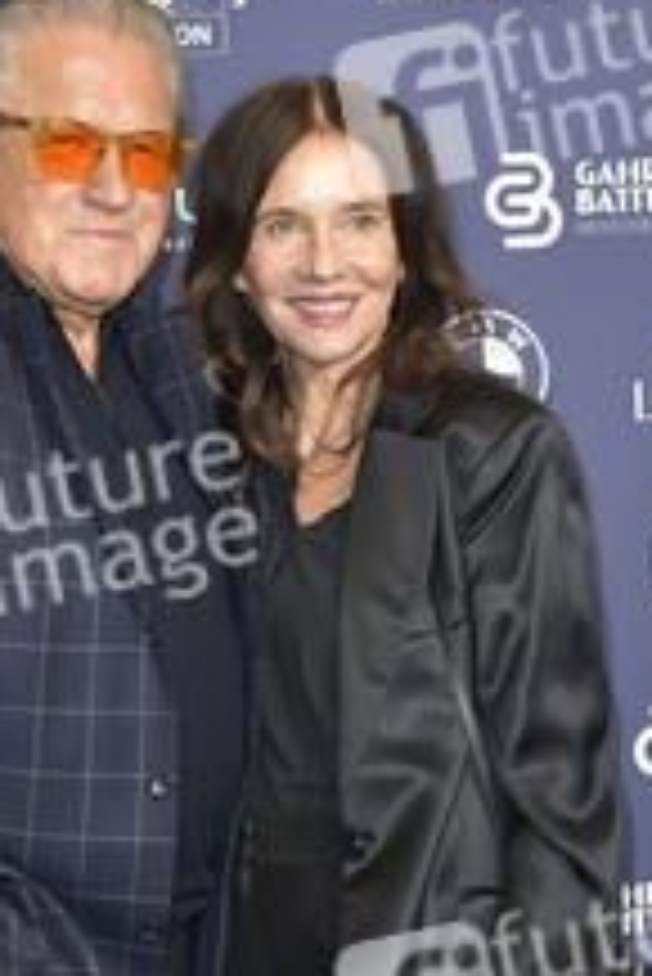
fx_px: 2495
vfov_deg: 21.9
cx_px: 157
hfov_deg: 14.8
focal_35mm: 92
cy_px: 765
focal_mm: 50
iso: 2000
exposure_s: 1/200
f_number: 6.3
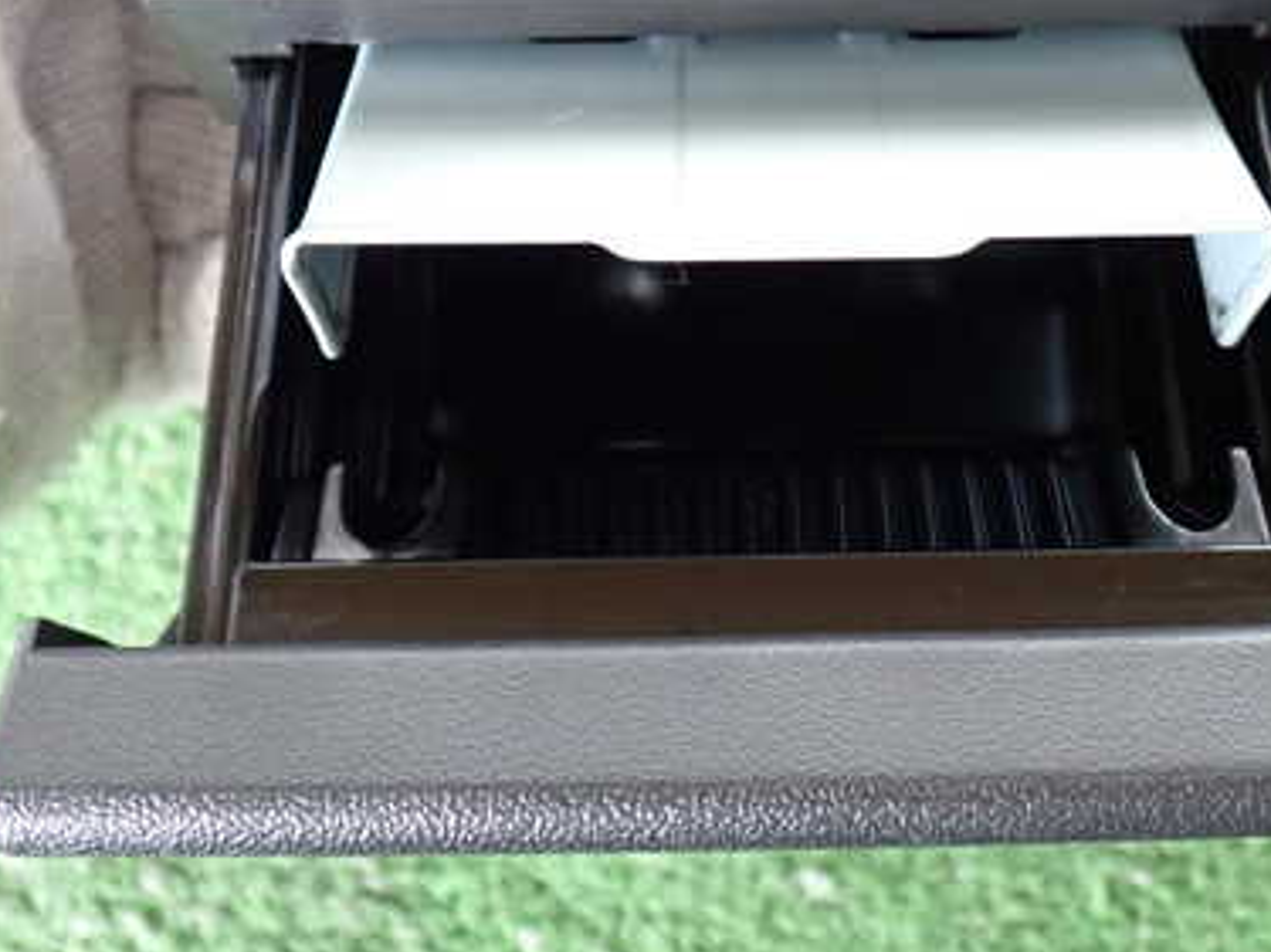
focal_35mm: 48
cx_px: 759
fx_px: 1762
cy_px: 373
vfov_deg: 30.2
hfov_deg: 39.5
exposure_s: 1/30
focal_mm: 5.4
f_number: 2.3
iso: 640
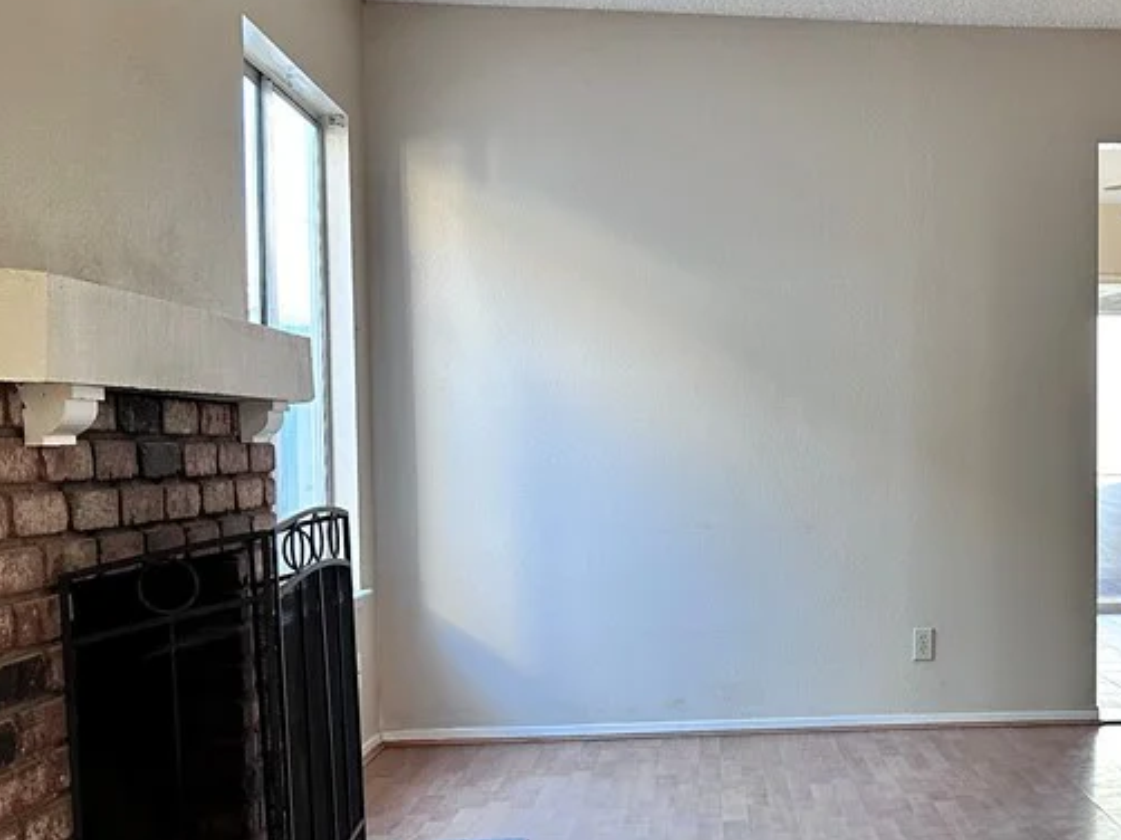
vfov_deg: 29.5
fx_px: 1586
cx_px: 938
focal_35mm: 49
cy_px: 554
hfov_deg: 37.2
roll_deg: +0.1
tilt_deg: -3.5
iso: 250
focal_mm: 6.86
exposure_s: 1/60
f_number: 1.78
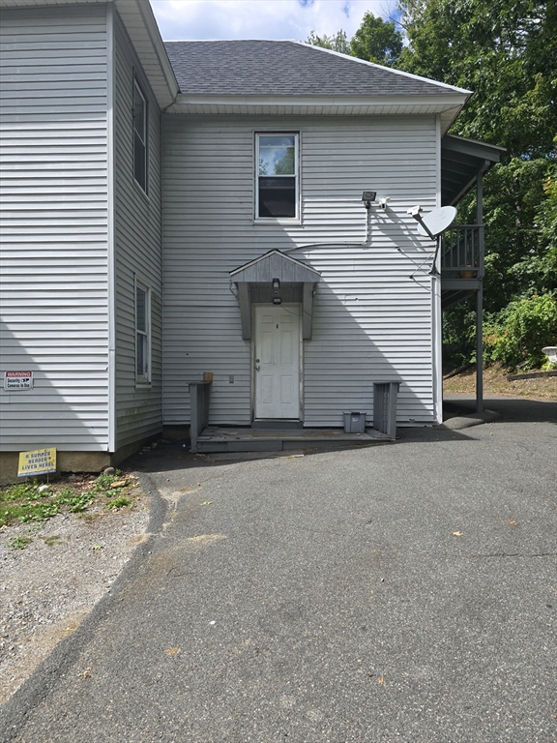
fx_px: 493
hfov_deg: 58.9
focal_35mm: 23
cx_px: 278
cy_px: 372
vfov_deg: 73.9
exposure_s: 1/484
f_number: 1.7
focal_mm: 6.3
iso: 12
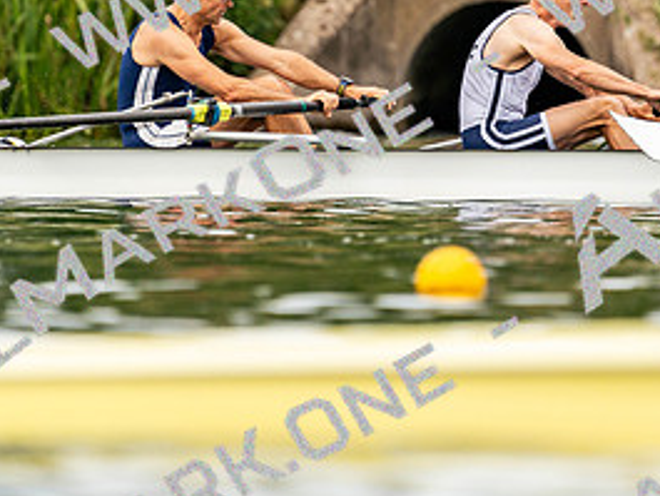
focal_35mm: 1264
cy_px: 76
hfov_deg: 1.6
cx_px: 359
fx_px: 24111
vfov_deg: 1.2
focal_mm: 600
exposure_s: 1/2000
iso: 400
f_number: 6.3
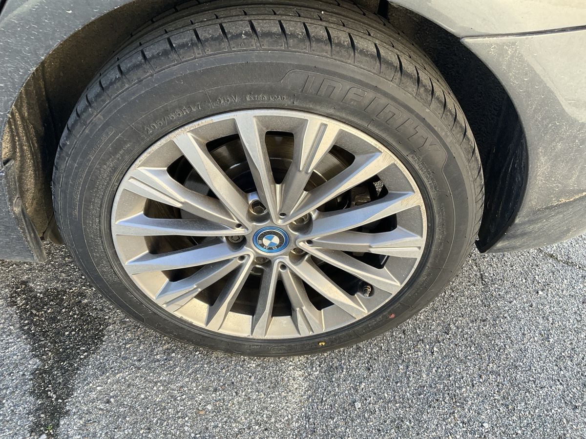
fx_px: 491
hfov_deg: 61.7
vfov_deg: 48.2
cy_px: 220
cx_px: 293
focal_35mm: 29
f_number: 1.8
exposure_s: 1/168
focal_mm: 3
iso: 20
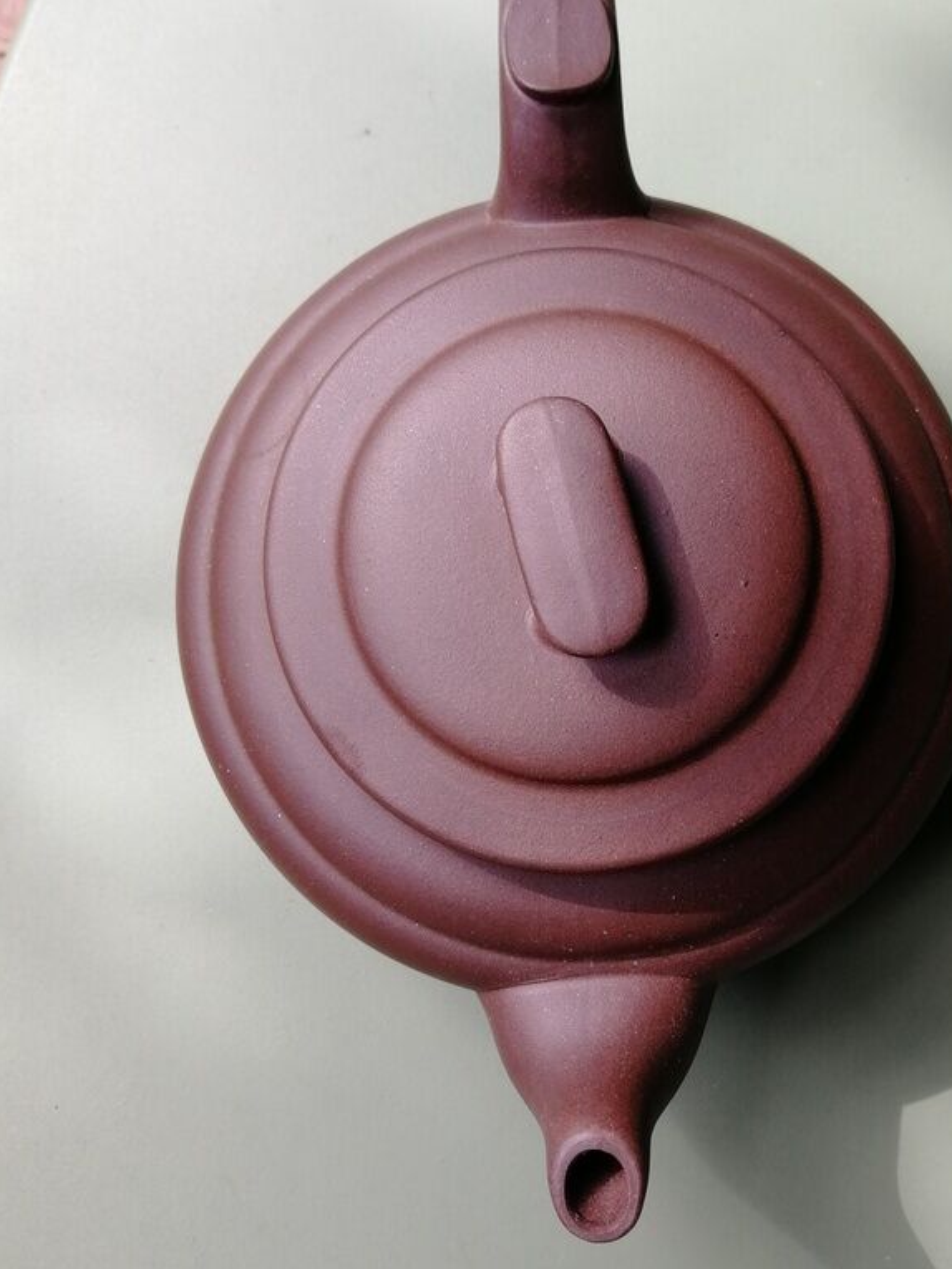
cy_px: 609
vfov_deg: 52.6
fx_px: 1283
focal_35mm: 35
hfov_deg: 40.5
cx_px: 584
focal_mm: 3.95
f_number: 2.2
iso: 50
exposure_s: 1/170
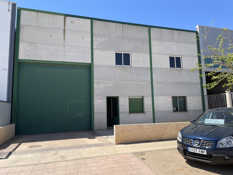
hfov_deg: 67.3
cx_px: 116
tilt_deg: +7.4
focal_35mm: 26
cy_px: 88
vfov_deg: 53.1
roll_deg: +0.6
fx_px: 175
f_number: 1.6
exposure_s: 1/2747
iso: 32
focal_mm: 4.2
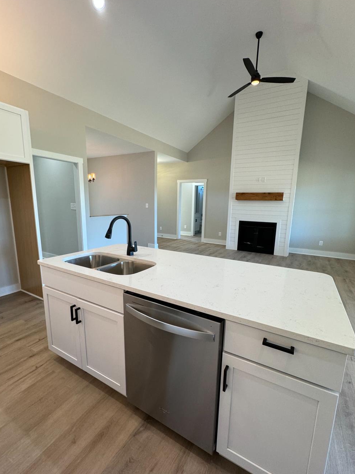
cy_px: 243
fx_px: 219
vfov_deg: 94.5
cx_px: 176
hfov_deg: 78.1
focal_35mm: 16
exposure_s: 1/120
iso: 160
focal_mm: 2.22
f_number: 2.2
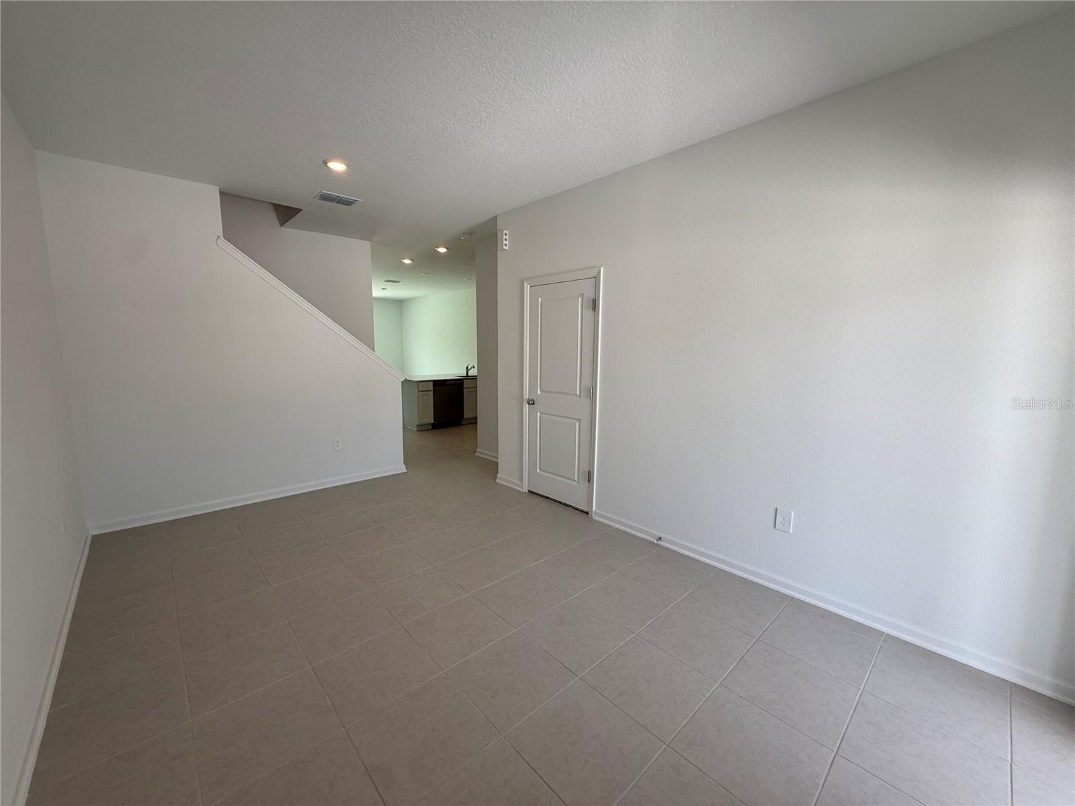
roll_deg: -0.5
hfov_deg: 102.1
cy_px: 403
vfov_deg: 85.7
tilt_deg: -7.0
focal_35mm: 14
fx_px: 435
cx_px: 538
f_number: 2.2
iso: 50
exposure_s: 1/151
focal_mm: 2.22
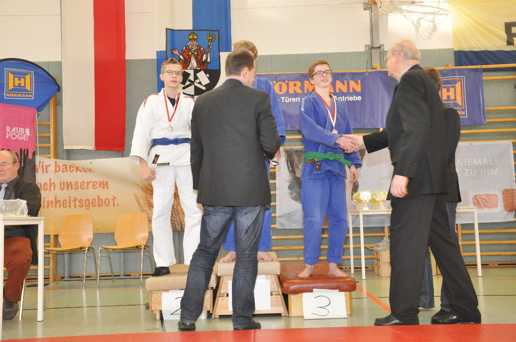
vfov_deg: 34.1
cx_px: 258
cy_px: 171
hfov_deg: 49.6
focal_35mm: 39
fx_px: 558
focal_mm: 26
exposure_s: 1/60
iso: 1600
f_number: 7.1
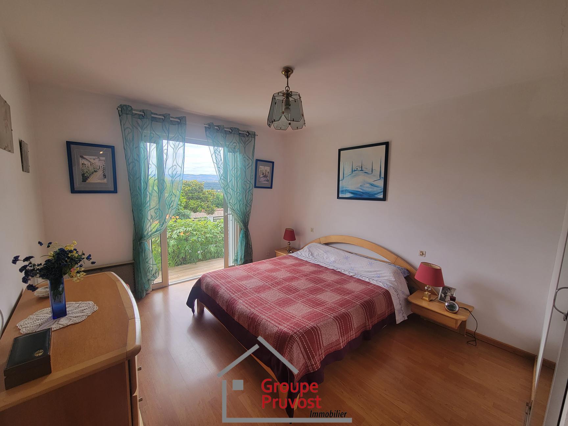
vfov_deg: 89.9
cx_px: 284
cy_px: 213
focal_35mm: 13
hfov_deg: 106.2
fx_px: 213
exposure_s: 1/60
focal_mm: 2.2
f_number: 2.2
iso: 50
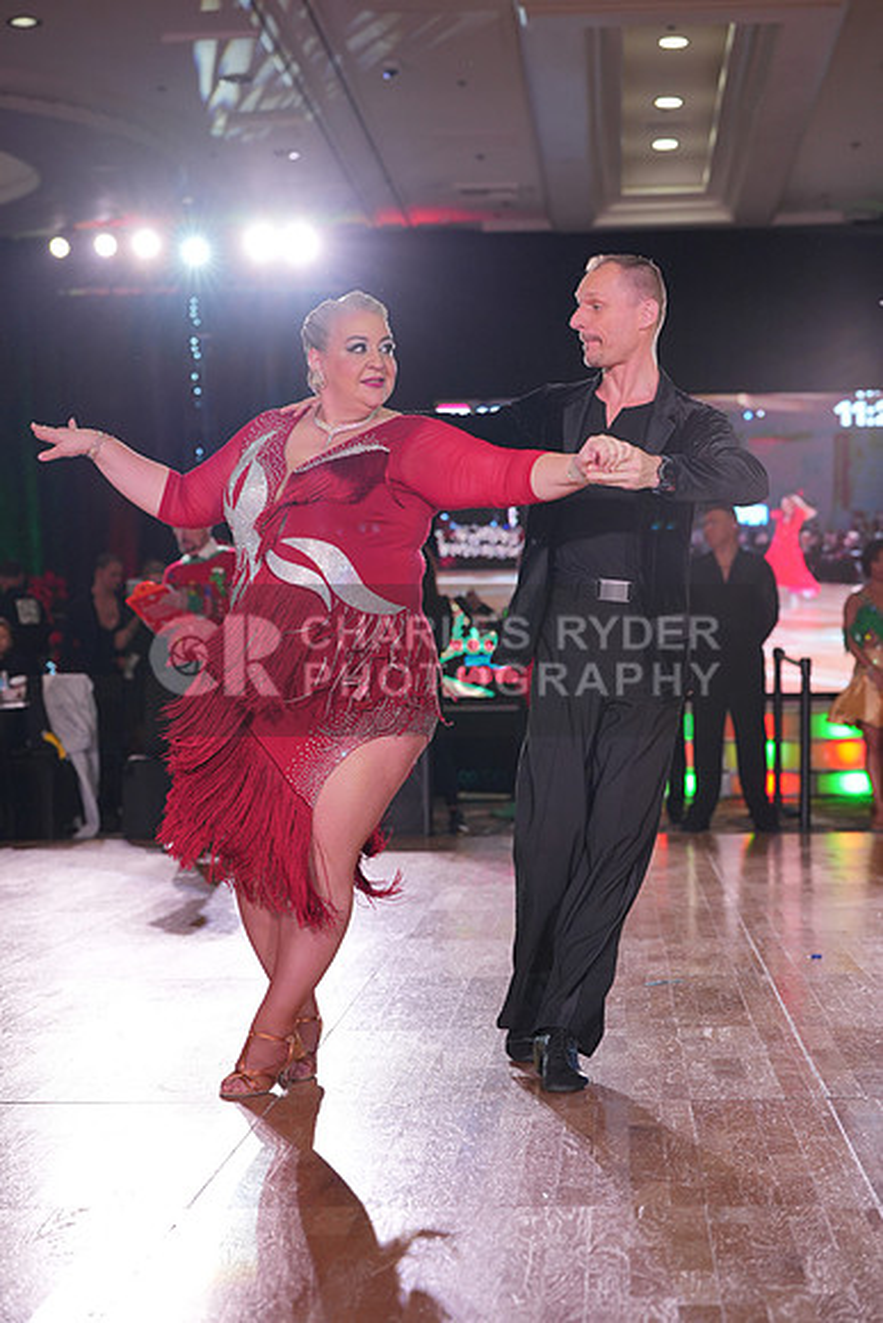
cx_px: 442
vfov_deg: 28.8
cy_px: 662
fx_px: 2574
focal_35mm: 70
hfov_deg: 19.5
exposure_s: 1/400
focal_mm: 70
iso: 1000
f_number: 4
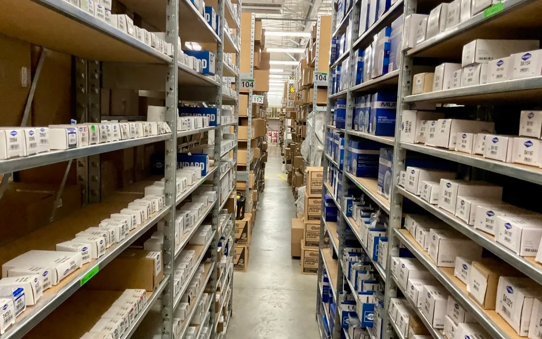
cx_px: 273
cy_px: 164
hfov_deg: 61.2
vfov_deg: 40.6
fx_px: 458
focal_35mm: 31
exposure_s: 1/60
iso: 160
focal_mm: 3
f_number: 1.8
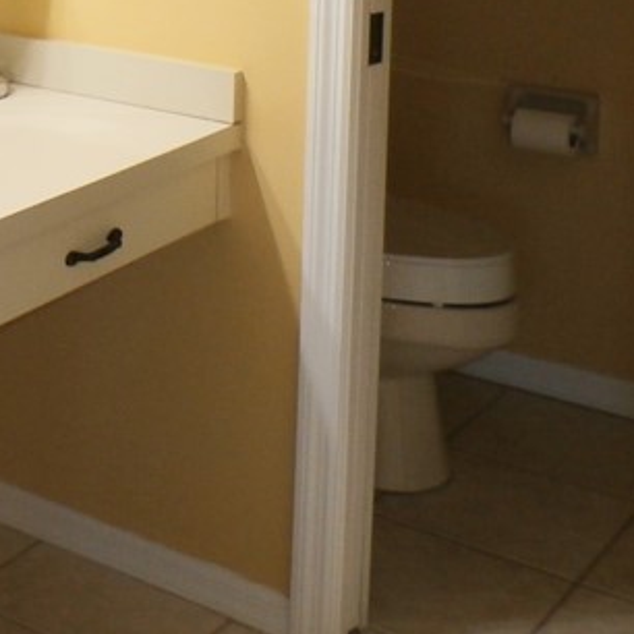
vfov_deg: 21.5
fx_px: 1533
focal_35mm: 74
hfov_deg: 20.7
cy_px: -145
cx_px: -249
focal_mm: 4.5
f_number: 3
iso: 200
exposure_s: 1/30
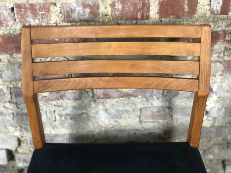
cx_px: 116
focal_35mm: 52
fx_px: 347
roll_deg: +1.4
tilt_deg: -28.8
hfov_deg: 36.8
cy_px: 86
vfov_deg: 28.0
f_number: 2.4
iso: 160
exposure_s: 1/20
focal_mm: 6
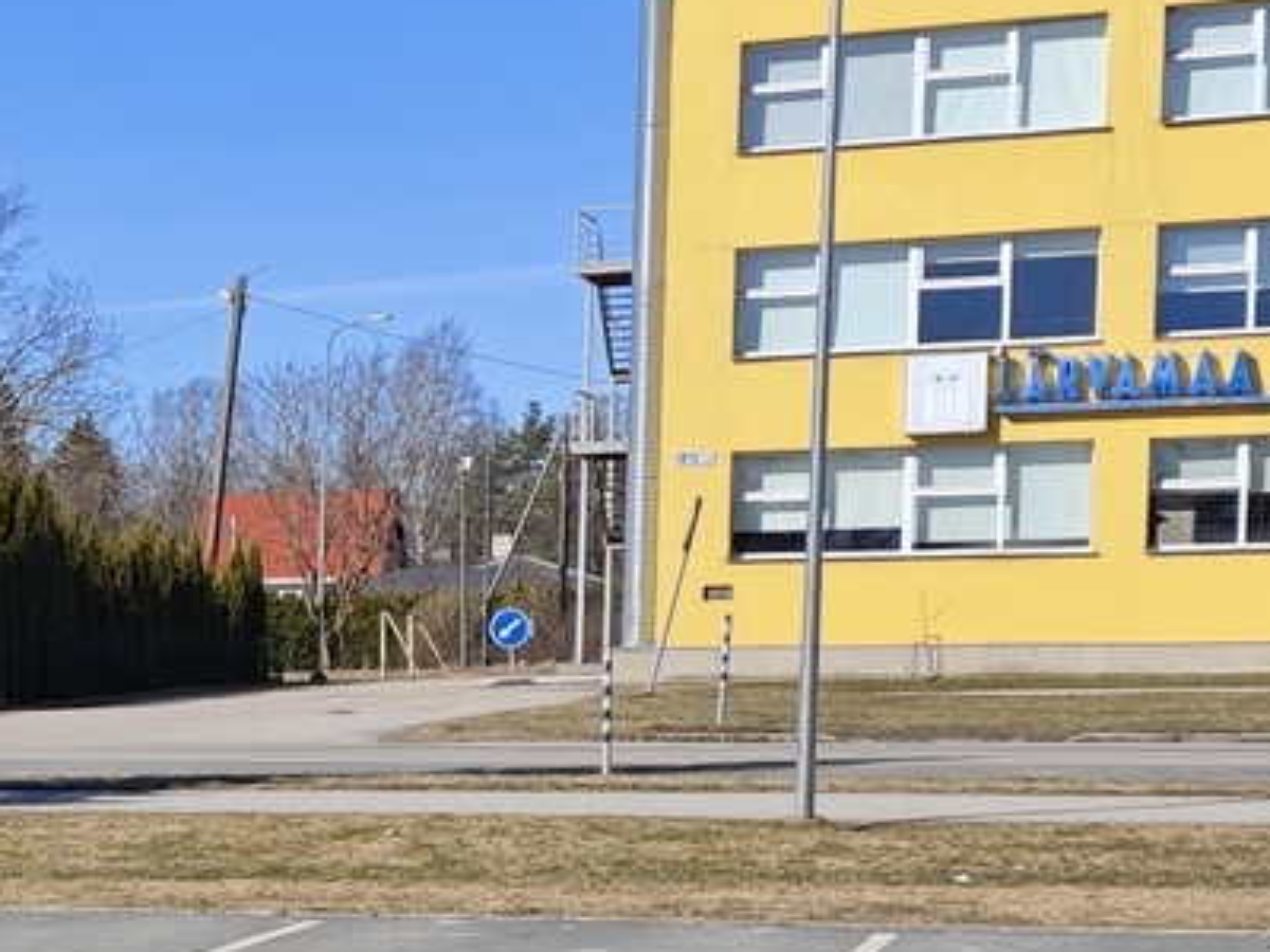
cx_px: -943
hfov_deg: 17.6
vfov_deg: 15.8
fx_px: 3375
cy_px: 946
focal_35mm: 92
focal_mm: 6.55
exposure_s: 1/3020
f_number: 1.6
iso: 50
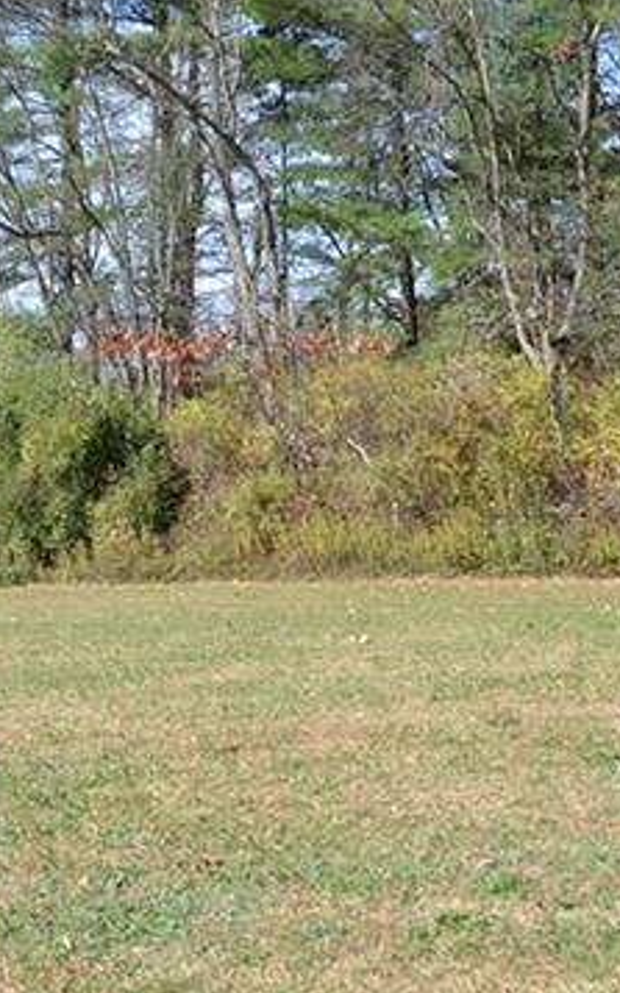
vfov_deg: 26.1
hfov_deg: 16.4
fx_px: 2137
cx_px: 100
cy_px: 434
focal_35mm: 79
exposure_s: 1/200
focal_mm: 18
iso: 100
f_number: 7.1
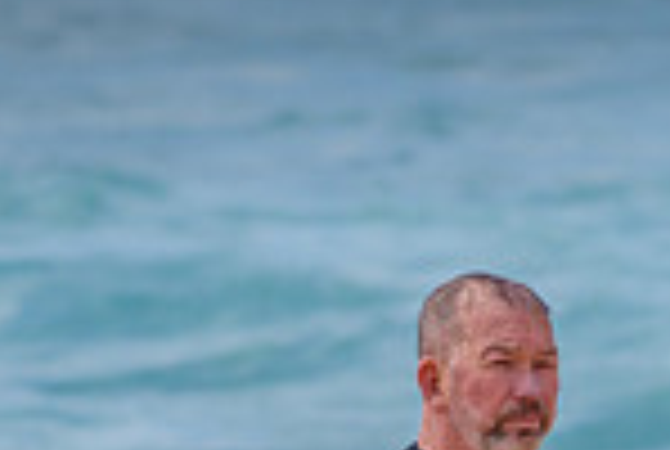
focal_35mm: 1523
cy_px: 605
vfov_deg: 0.9
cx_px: 429
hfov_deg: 1.4
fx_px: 28401
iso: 110
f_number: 5.6
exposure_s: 1/1600
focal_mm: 320
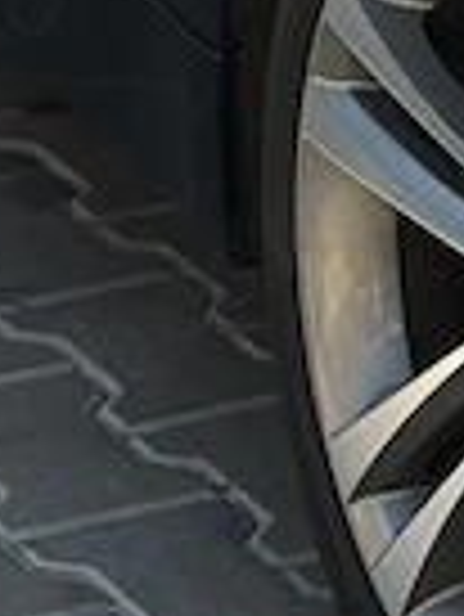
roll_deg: -3.1
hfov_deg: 5.3
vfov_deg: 6.6
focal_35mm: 280
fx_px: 4996
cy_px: -1043
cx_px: 126
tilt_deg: -9.8
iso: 80
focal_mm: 6.86
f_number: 1.78
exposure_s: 1/762
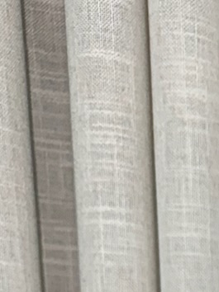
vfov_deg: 10.6
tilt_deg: -17.5
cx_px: 542
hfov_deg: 9.4
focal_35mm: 139
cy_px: 831
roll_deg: -1.6
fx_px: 1174
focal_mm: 6.76
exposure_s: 1/48
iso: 100
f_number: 1.78
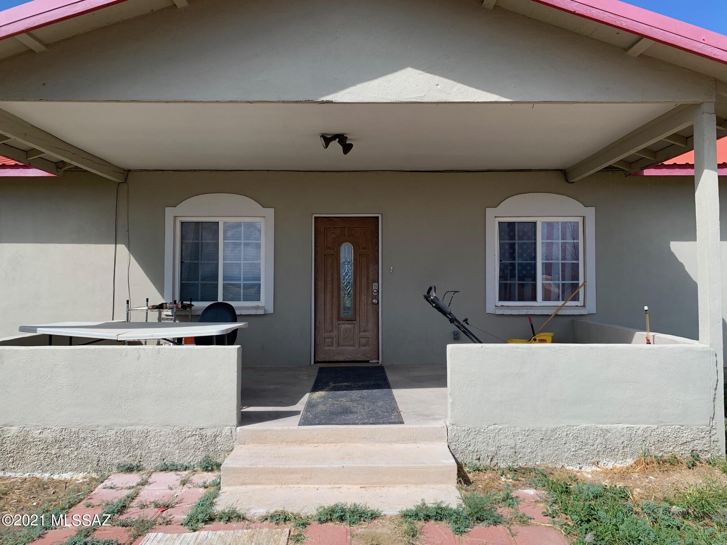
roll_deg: -0.5
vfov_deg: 53.1
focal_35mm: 26
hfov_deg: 67.3
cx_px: 364
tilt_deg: +3.8
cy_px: 272
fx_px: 546
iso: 25
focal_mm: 4.25
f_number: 1.8
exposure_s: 1/2611
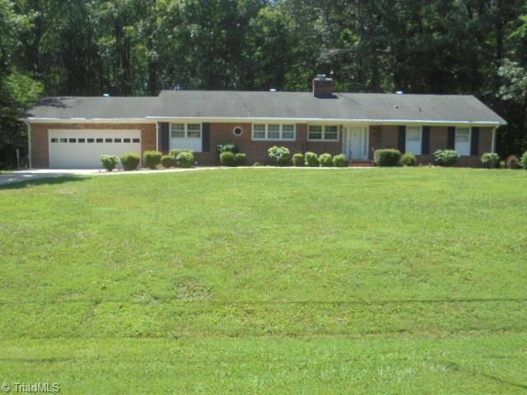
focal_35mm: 34
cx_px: 264
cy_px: 198
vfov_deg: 41.8
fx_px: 518
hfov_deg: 54.0
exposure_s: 1/400
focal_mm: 6.1
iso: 100
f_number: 4
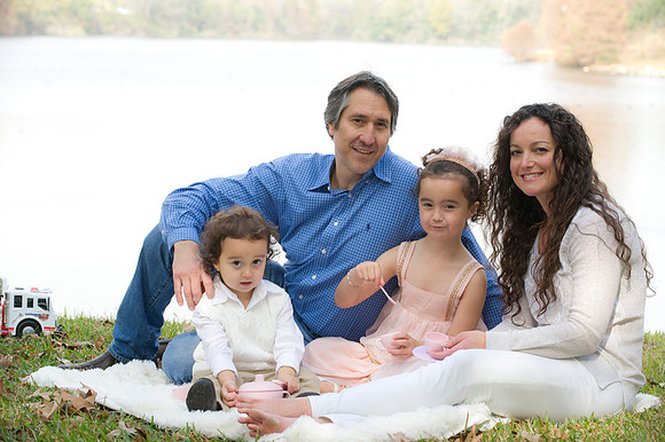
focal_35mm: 105
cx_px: 332
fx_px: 1938
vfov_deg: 13.0
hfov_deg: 19.5
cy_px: 221
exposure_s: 1/160
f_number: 5.6
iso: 200
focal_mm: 105
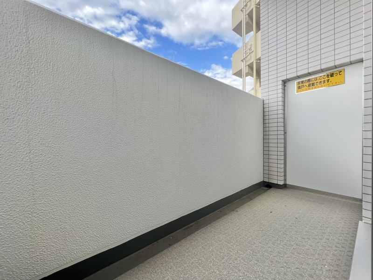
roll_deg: +0.5
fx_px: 140
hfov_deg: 106.2
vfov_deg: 89.9
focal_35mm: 13
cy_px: 140
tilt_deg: -0.3
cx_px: 186
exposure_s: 1/223
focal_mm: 1.57
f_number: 1.8
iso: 32
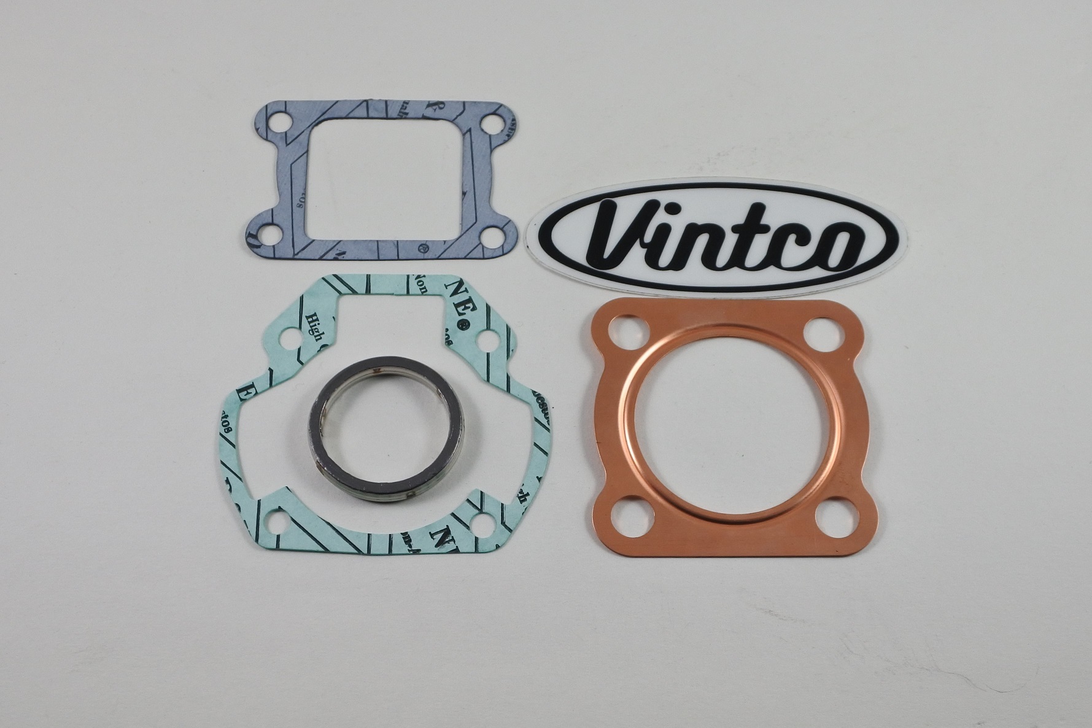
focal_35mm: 35
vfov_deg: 37.9
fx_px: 1062
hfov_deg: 54.4
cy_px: 364
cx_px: 546
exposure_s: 1/200
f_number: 4
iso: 400
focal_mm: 13.1
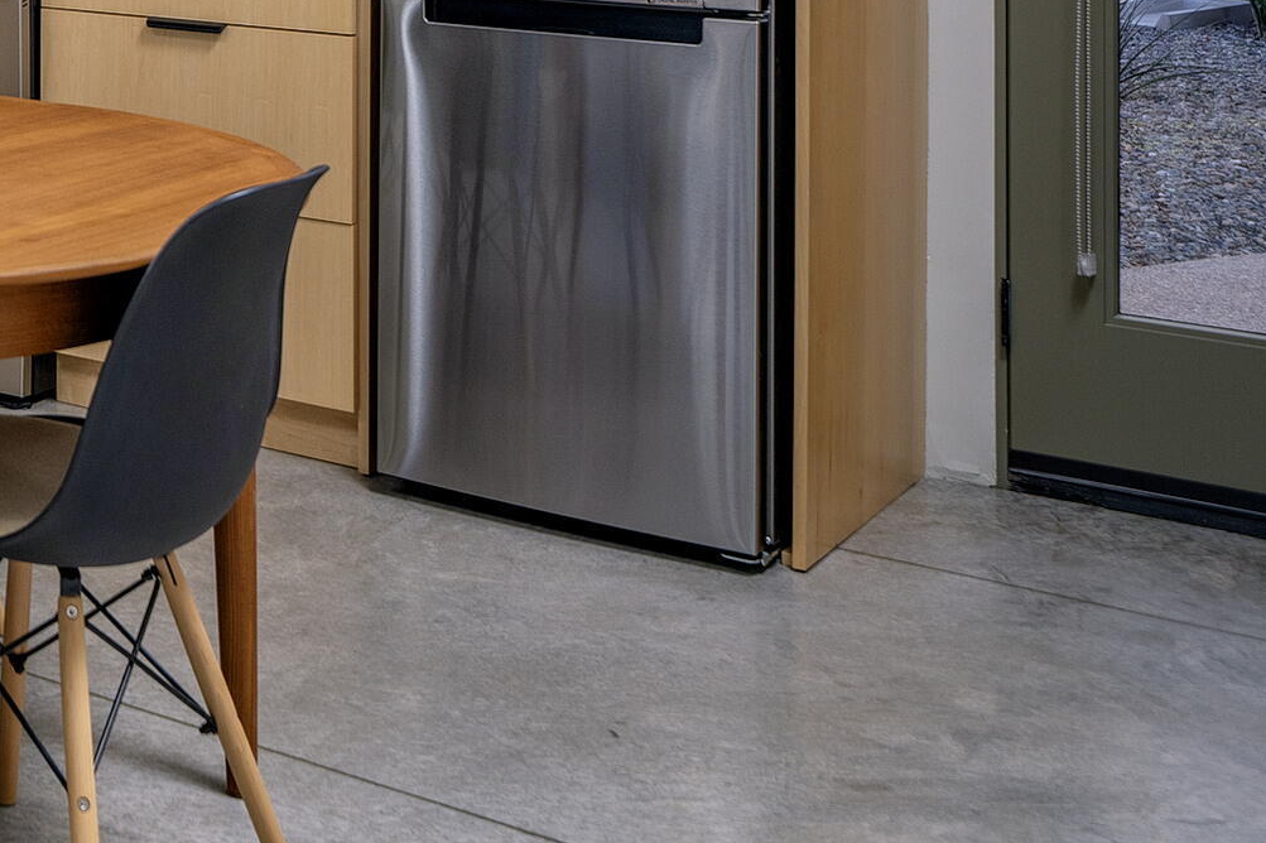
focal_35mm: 67
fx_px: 2355
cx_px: -334
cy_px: -260
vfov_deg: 18.8
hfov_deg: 26.1
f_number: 5
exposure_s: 1/20
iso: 200
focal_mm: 24
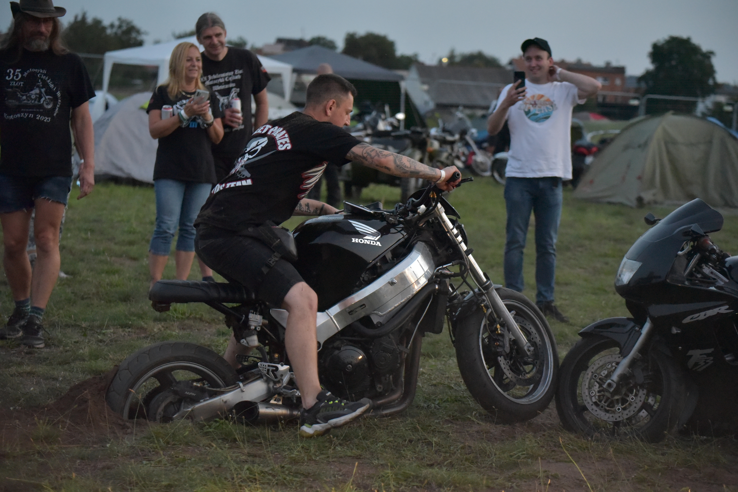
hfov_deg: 21.5
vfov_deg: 14.4
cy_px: 246
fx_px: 1948
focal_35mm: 95
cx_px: 369
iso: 10000
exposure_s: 1/500
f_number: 4.2
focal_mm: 95
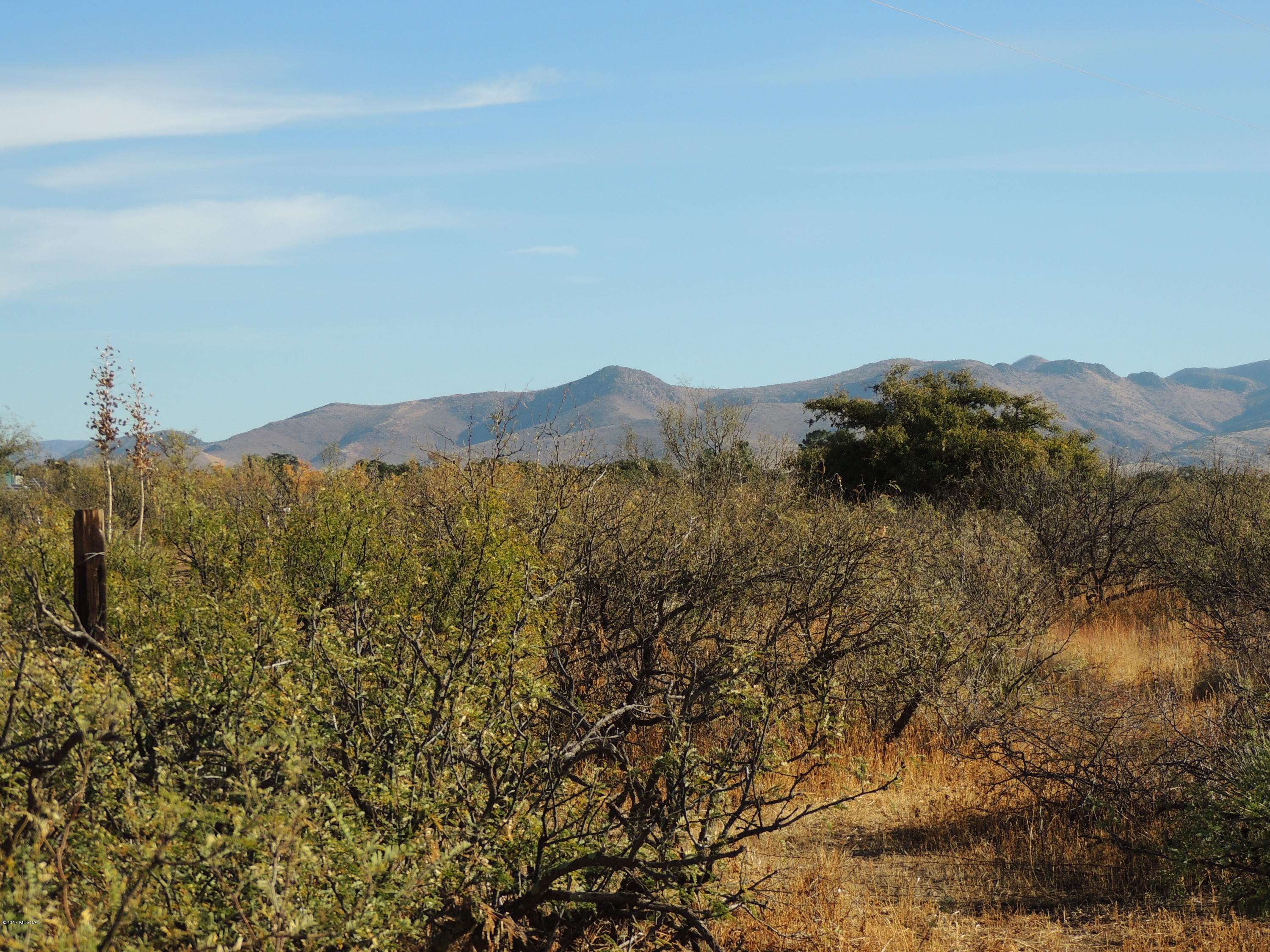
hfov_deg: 19.6
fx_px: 3669
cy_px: 476
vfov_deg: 14.8
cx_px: 635
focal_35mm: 100
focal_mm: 17.8
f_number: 4.1
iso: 100
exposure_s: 1/800
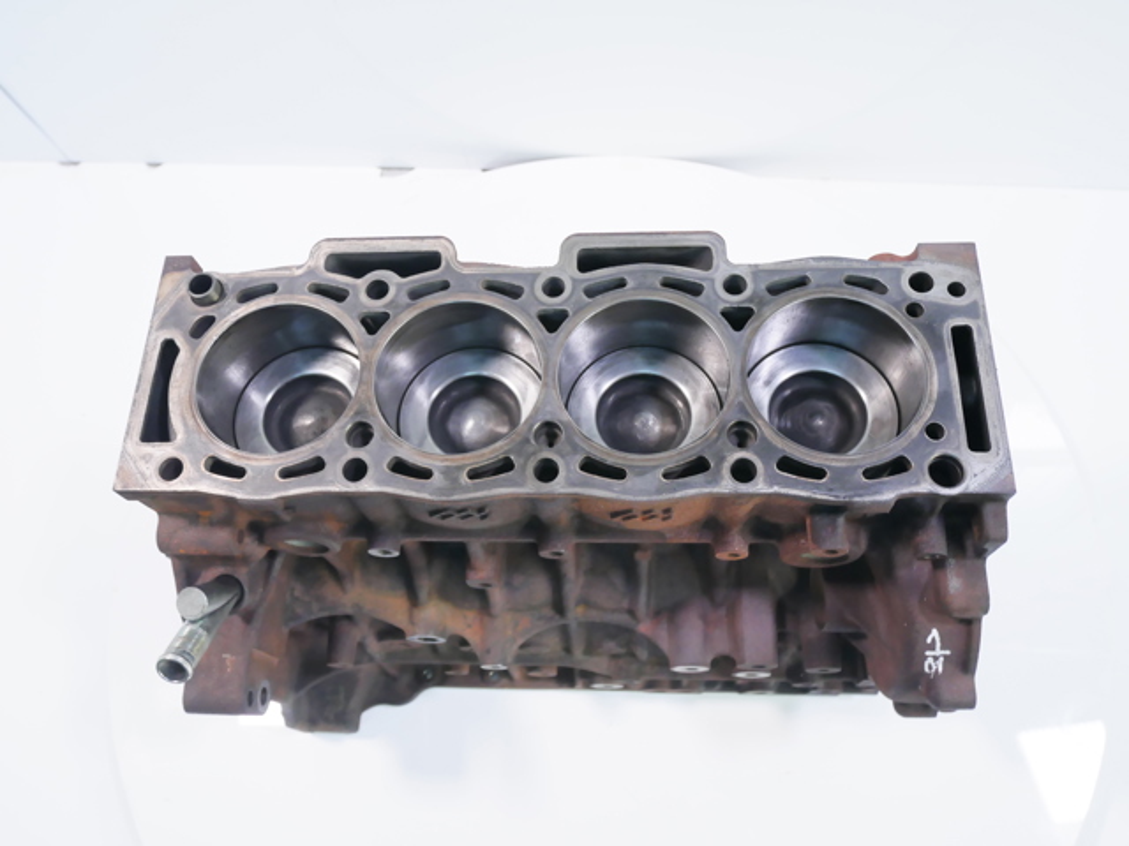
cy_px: 423
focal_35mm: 30
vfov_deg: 46.8
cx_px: 564
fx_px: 978
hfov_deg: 60.0
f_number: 3.7
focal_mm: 15
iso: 400
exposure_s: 1/60
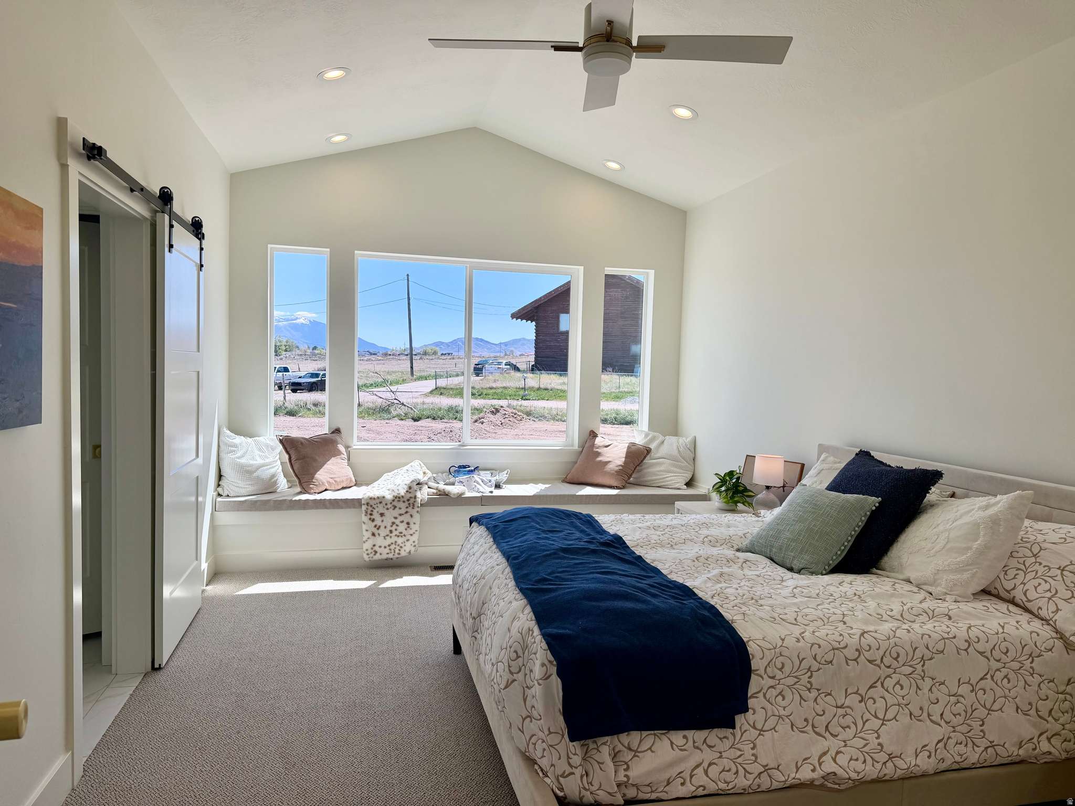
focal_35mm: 24
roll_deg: -1.2
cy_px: 403
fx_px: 745
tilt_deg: -3.8
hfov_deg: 71.6
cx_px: 538
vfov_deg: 56.8
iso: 80
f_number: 1.78
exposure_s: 1/1812
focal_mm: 6.76
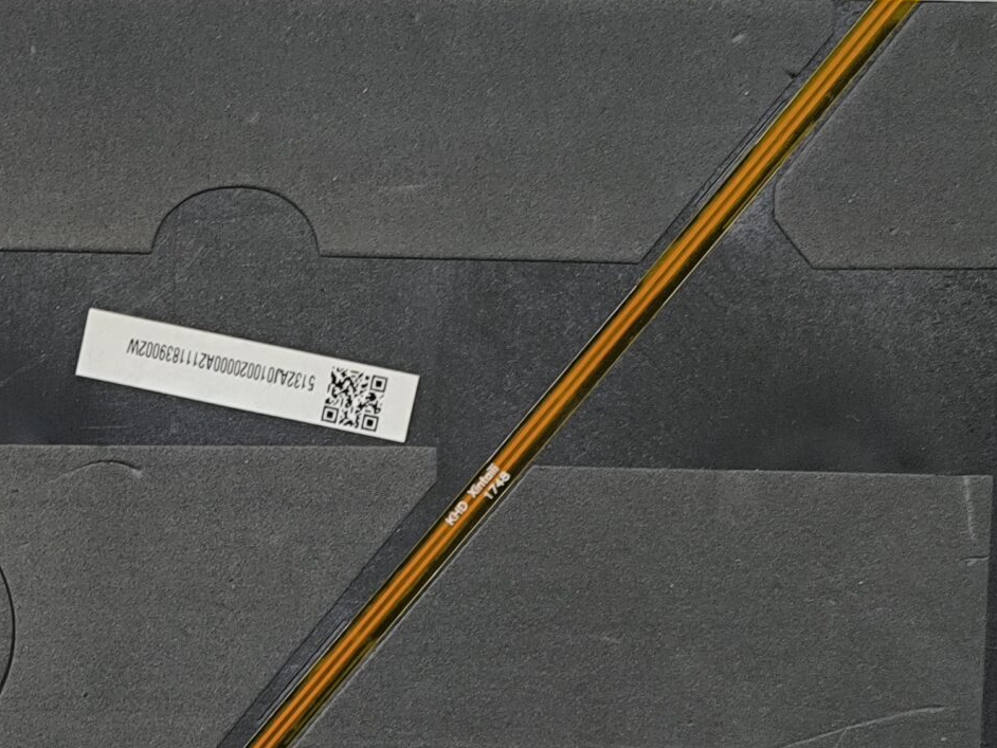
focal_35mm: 125
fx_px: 3601
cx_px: -89
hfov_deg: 15.4
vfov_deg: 11.8
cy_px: 664
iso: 125
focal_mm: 6.14
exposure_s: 1/100
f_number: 1.65
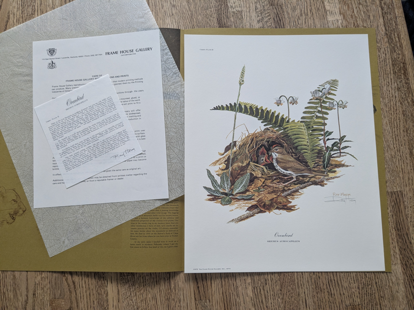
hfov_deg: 65.3
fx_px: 323
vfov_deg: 51.4
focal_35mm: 27
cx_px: 207
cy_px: 155
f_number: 1.73
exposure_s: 1/40
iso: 123
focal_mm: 4.38
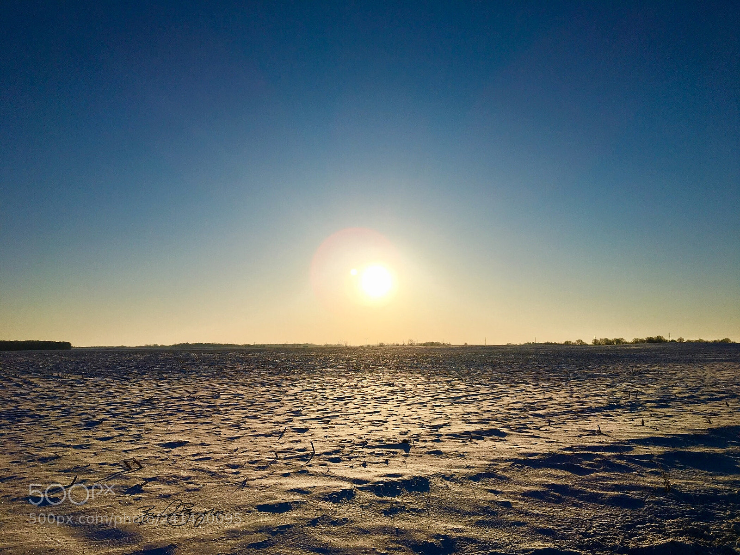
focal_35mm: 29
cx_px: 370
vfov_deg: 48.2
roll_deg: +0.5
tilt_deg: +7.0
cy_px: 278
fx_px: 620
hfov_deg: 61.7
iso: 25
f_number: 2.2
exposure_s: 1/5495
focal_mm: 4.15
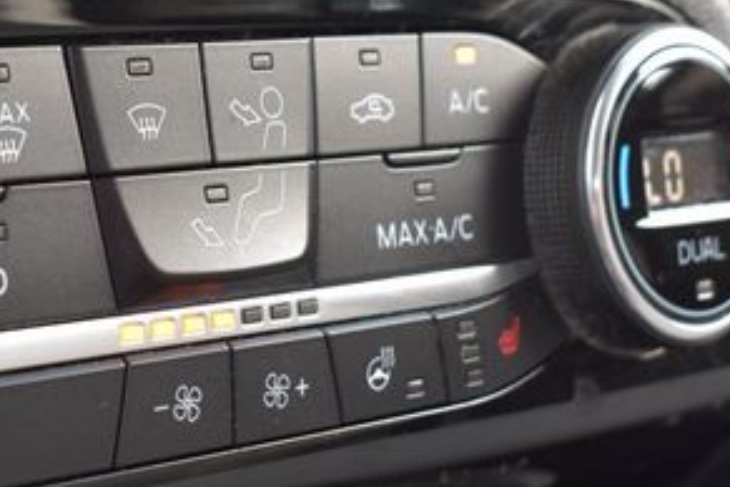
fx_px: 2271
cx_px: 118
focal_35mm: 112
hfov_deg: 18.1
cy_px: 186
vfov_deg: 12.2
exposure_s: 1/20
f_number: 6.3
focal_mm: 34
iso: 400
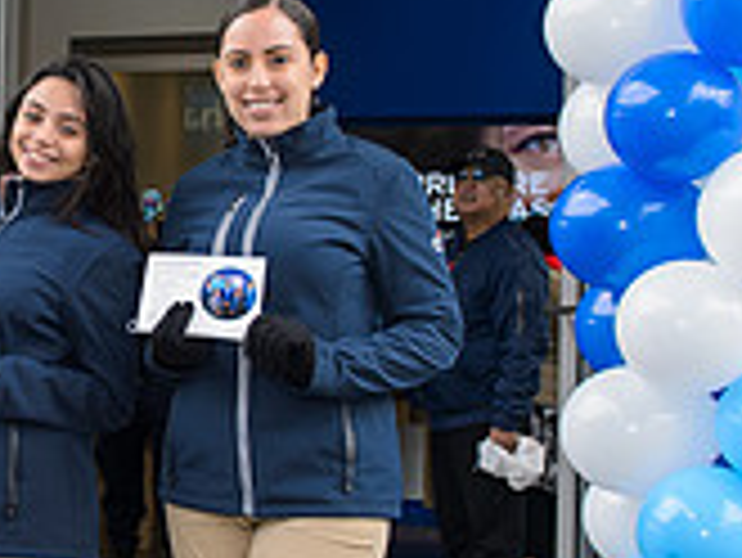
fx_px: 1738
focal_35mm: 81
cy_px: 256
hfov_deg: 23.2
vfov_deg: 18.2
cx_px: 9
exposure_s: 1/200
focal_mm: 24
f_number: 4.5
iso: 400
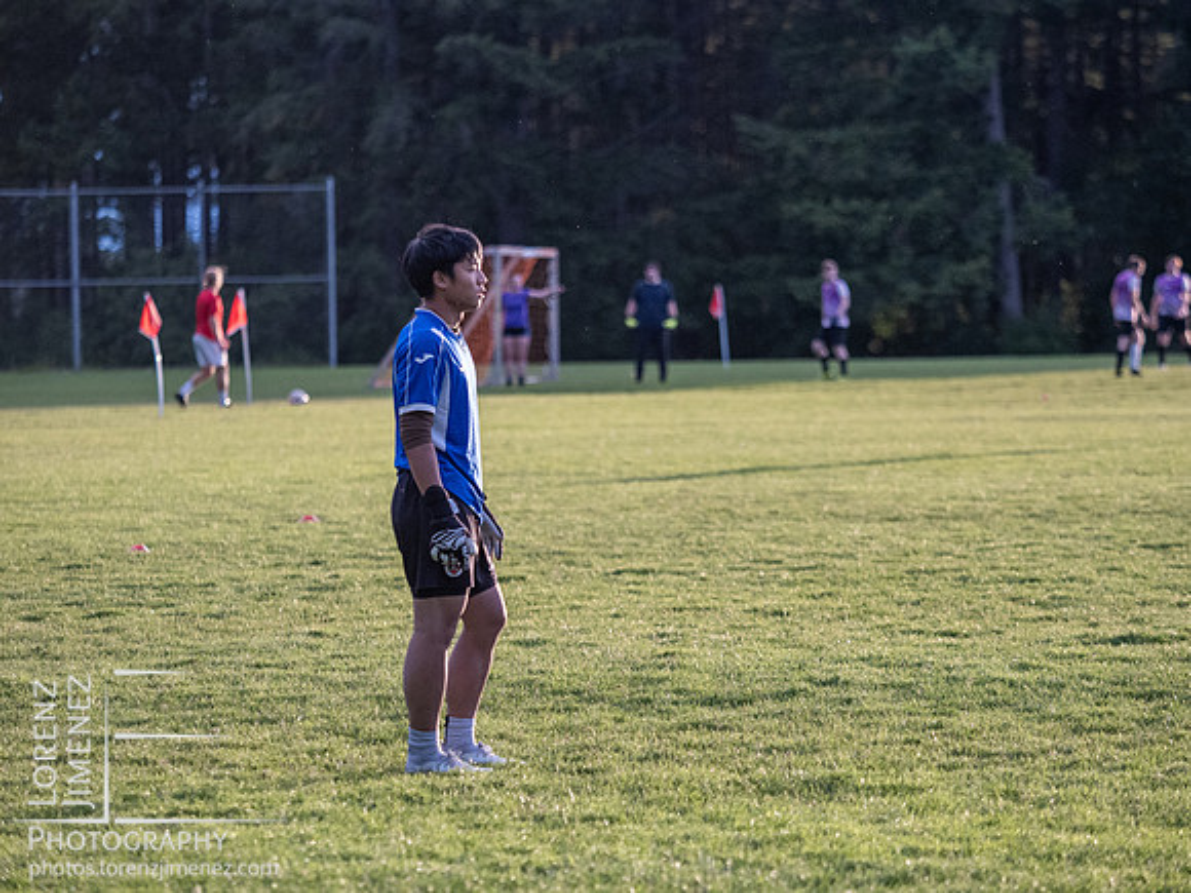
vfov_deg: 6.8
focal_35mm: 220
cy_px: 446
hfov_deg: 9.0
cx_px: 596
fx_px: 7569
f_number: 2.8
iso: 1250
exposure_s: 1/800
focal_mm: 110
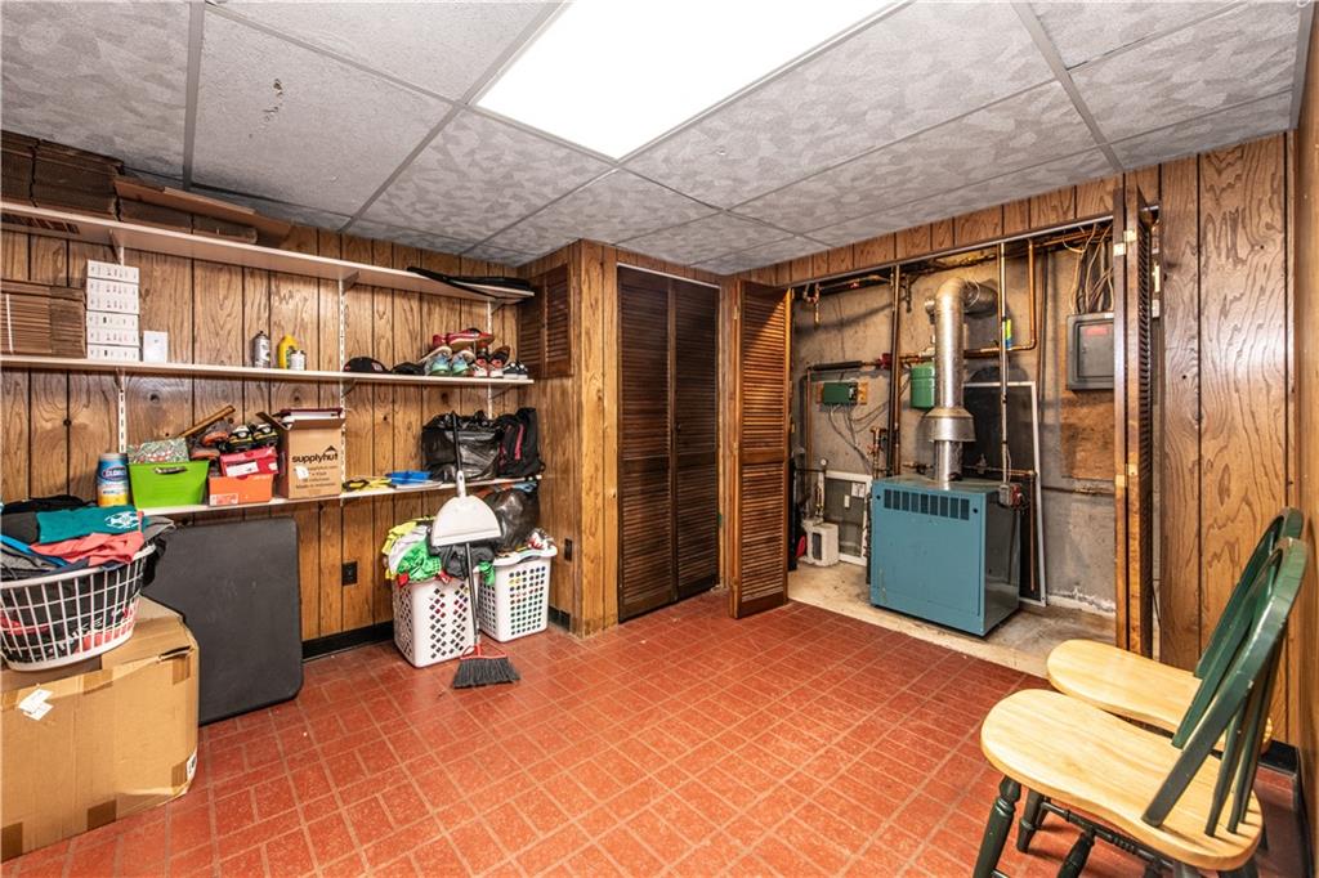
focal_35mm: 14
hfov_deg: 104.3
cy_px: 439
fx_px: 513
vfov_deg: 81.2
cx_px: 660
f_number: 10
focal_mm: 14
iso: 400
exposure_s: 1/3
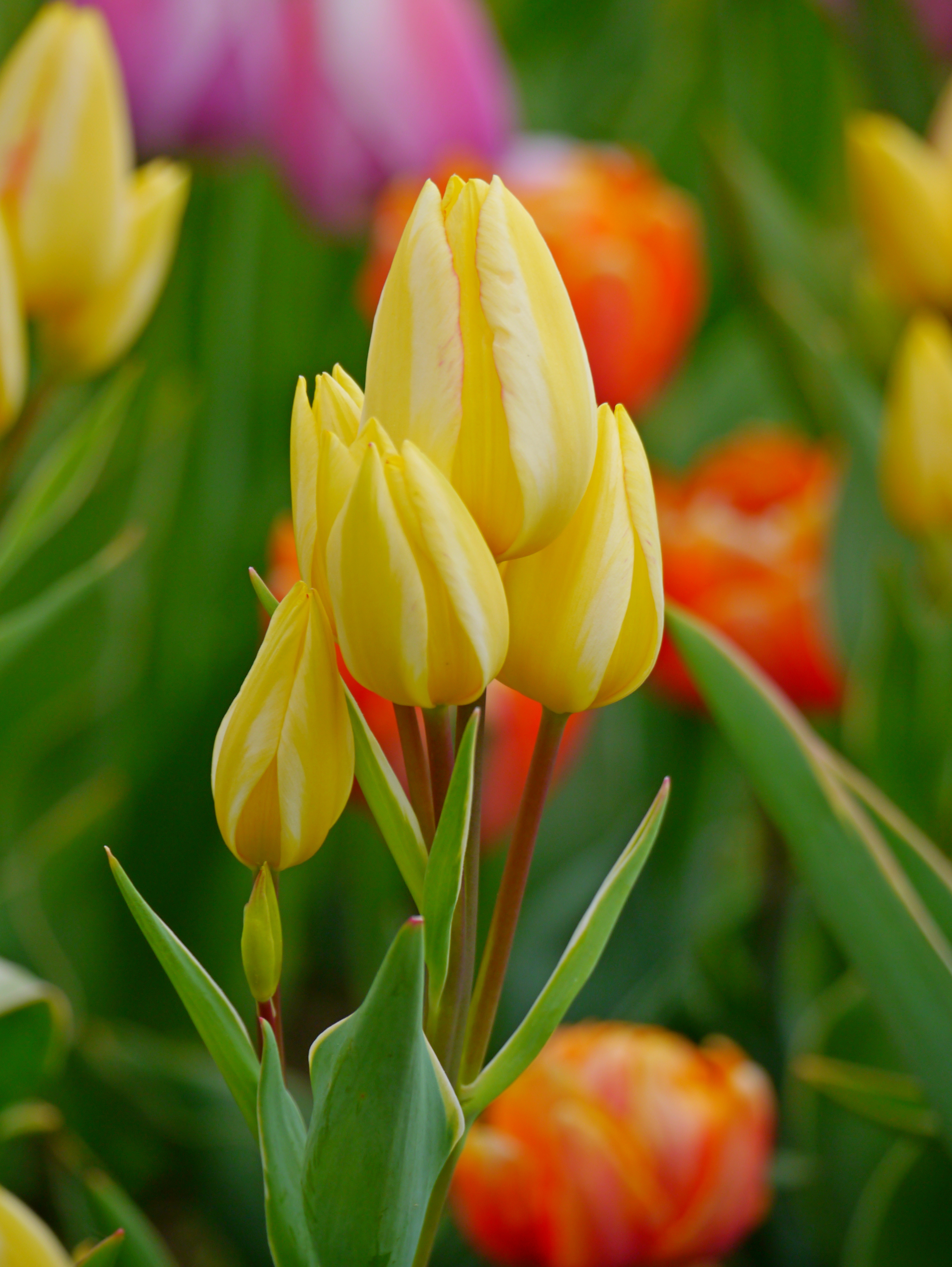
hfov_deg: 7.7
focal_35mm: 194
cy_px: 634
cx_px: 476
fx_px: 7109
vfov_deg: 10.2
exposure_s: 1/200
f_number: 5.5
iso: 160
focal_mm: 97
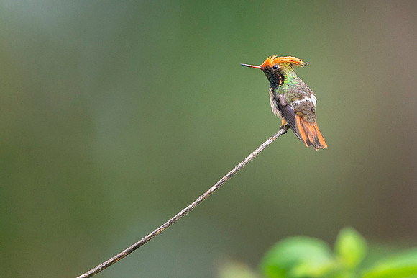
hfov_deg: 2.7
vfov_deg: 1.8
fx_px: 8762
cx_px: 284
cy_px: 68
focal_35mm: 757
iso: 3200
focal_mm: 500
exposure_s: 1/500
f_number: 4
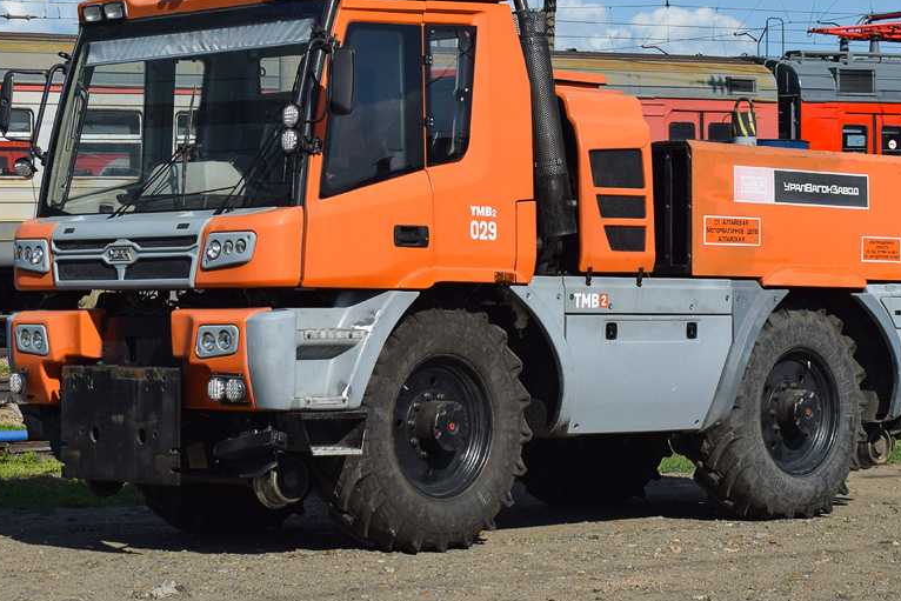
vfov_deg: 14.5
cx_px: 426
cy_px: 158
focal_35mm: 94
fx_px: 2353
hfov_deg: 21.7
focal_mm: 40
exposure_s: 1/1250
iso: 200
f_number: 7.1
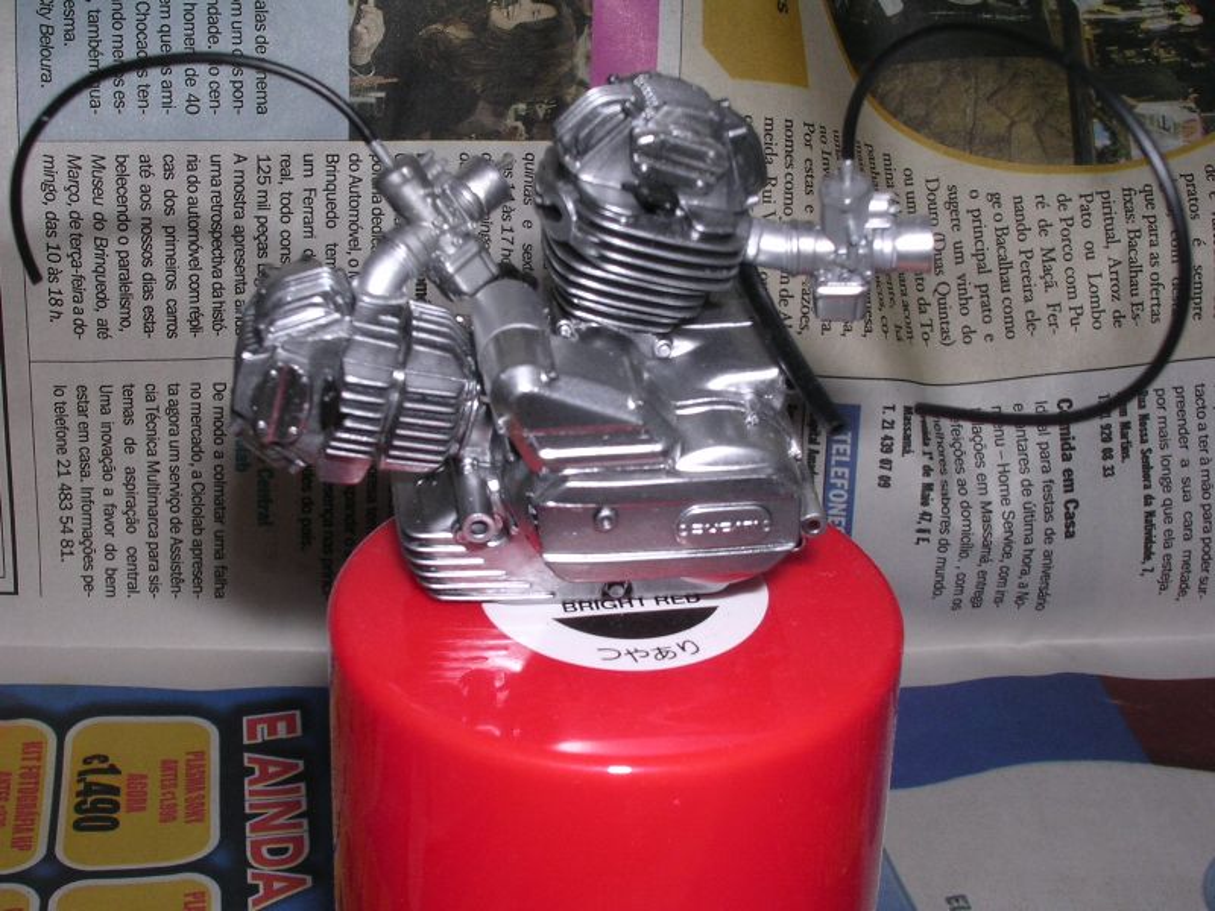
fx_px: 2106
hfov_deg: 32.2
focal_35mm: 60
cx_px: 608
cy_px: 456
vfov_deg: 24.4
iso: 100
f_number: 6.8
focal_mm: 9.1
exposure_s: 1/60.1
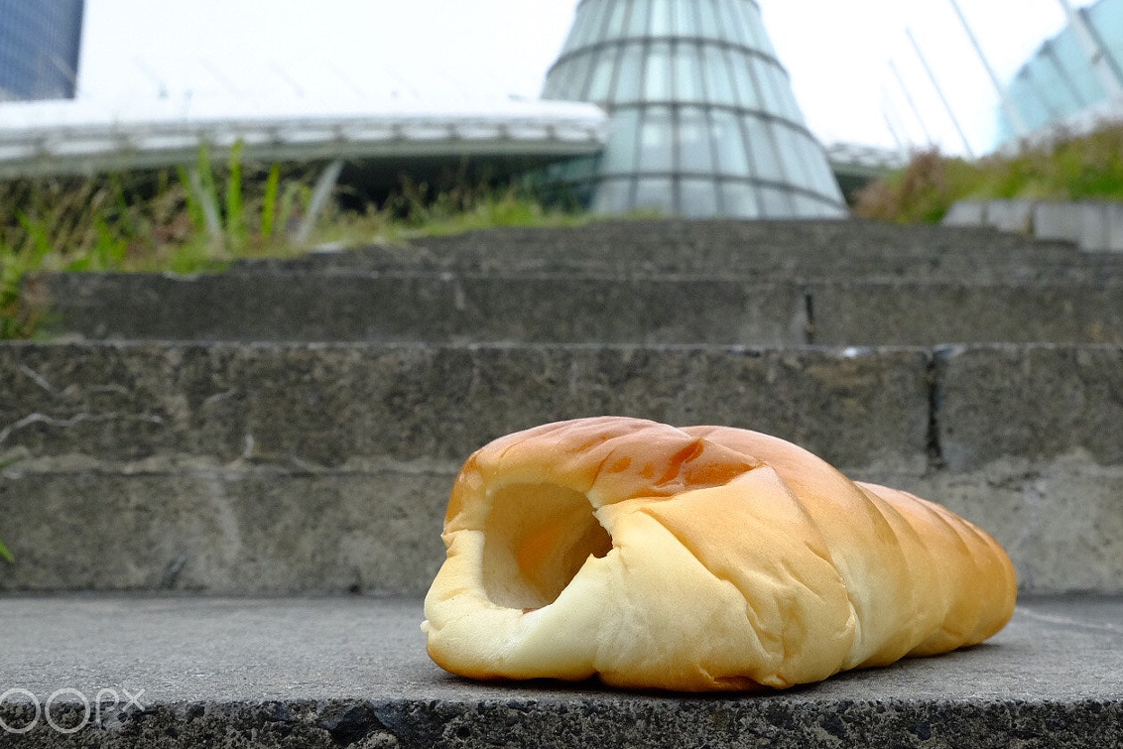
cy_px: 312
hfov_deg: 47.0
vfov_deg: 32.6
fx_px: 1279
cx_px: 692
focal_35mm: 41
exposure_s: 1/100
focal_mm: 19.6
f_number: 11
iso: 2000
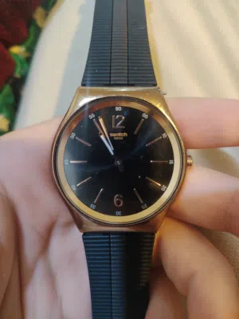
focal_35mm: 24
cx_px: 120
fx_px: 221
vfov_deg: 71.6
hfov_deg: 56.8
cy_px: 160
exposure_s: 1/25
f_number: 1.75
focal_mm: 5.25
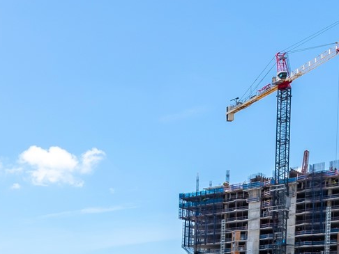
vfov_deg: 23.8
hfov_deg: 26.8
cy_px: 291
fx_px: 558
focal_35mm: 57
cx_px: -132
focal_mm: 17
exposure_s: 1/4000
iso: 100
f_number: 9
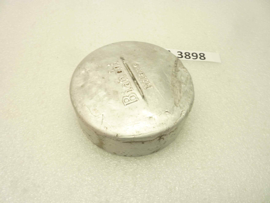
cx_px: 135
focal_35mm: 25
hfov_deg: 69.4
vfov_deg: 54.9
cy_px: 102
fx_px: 195
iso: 80
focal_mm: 4.1
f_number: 3.3
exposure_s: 1/15
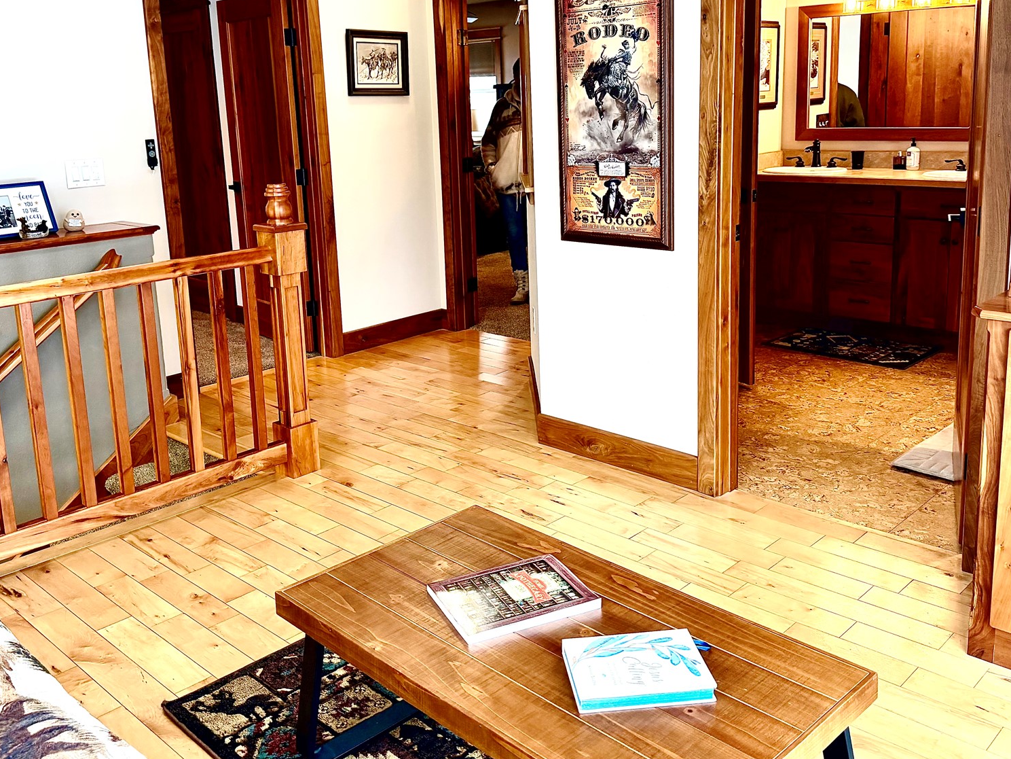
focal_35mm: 33
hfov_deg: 55.3
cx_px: 495
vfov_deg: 42.5
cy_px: 272
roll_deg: +2.4
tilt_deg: -11.6
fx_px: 964
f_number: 1.78
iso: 200
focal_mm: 6.76
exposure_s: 1/134
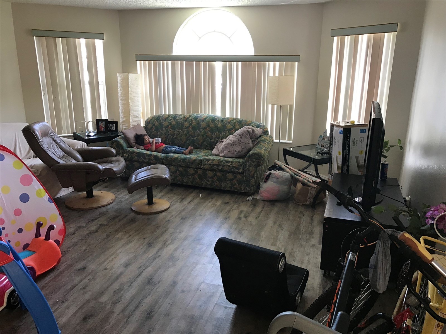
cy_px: 167
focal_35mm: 28
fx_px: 361
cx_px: 223
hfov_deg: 63.4
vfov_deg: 49.7
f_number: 1.8
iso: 32
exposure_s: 1/30
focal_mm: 3.99
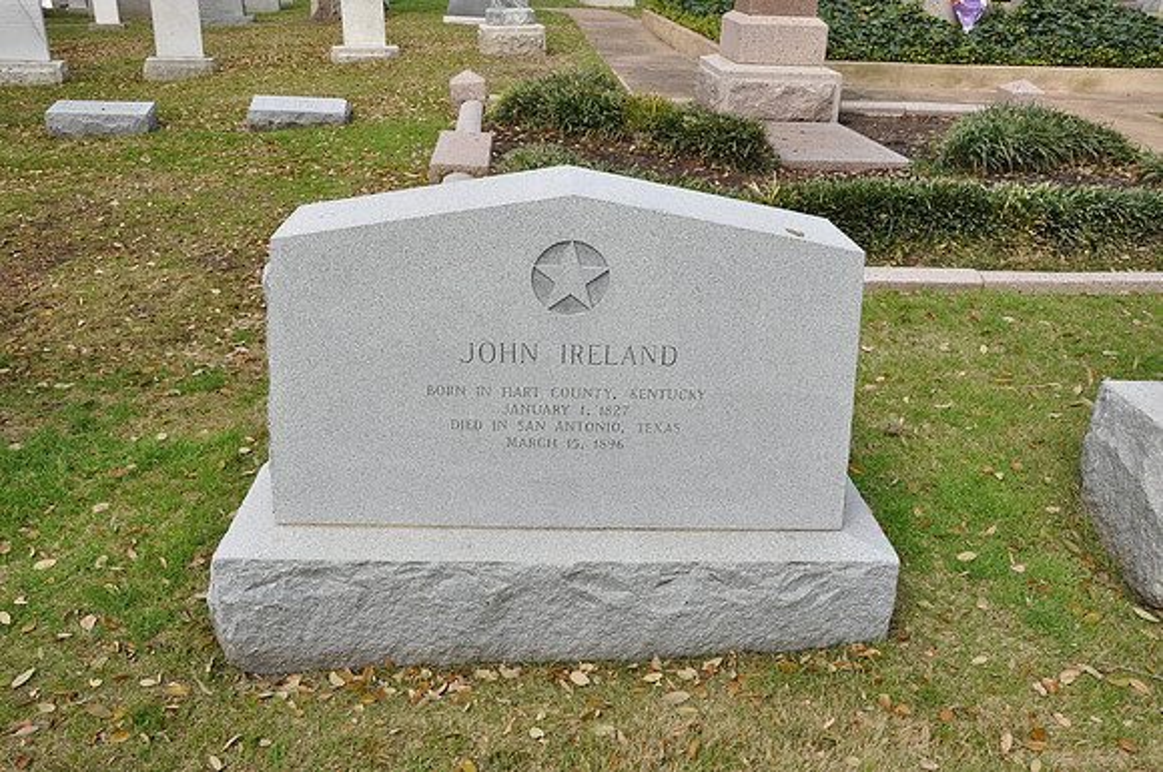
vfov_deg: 41.6
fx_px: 1016
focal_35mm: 32
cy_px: 386
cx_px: 582
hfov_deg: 59.6
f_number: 9
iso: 200
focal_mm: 21
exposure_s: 1/80
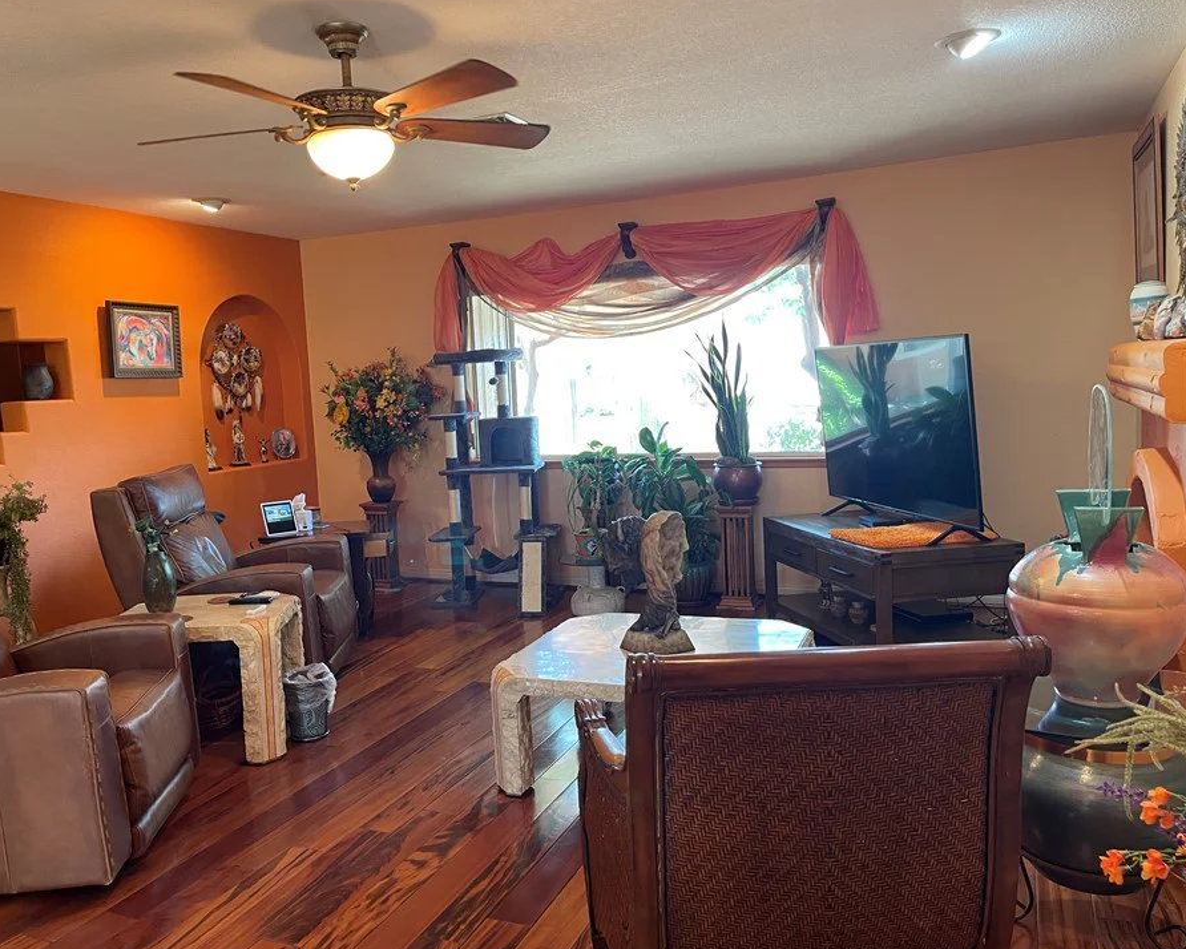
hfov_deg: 61.9
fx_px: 983
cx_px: 508
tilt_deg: -5.3
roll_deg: +2.7
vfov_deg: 51.5
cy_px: 474
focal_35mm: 28
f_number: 1.6
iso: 200
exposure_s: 1/60
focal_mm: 5.1
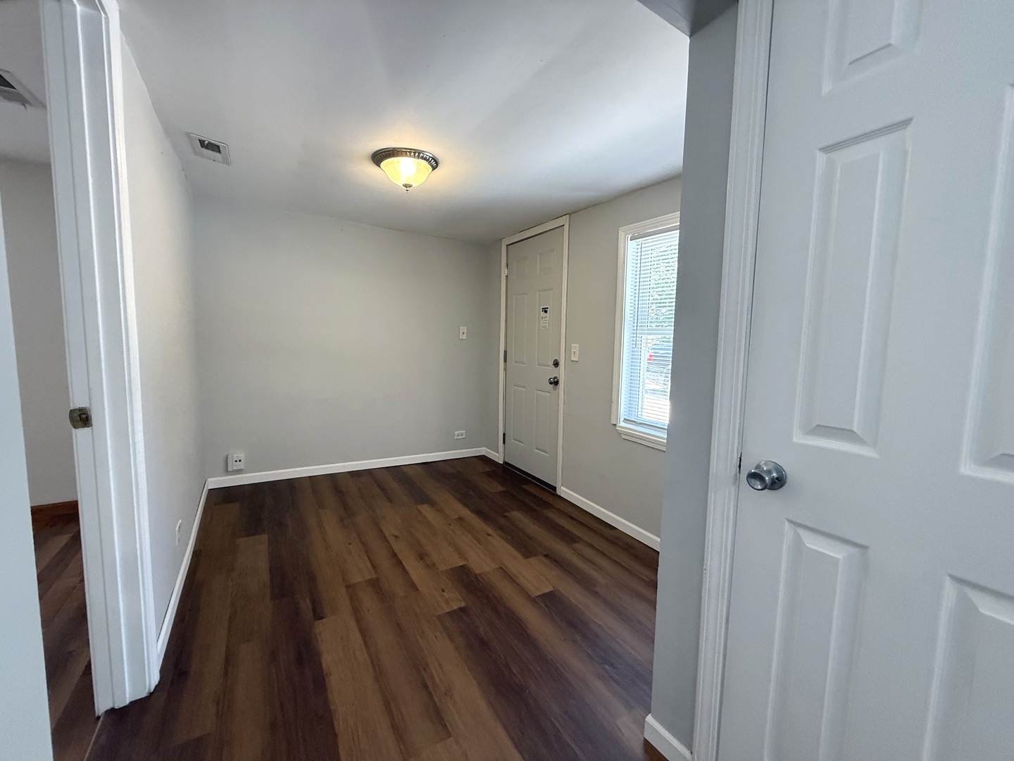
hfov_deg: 102.1
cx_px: 507
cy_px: 380
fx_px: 410
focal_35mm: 14
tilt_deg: -5.5
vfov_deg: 85.7
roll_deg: -0.9
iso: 500
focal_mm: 2.22
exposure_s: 1/120
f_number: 2.2
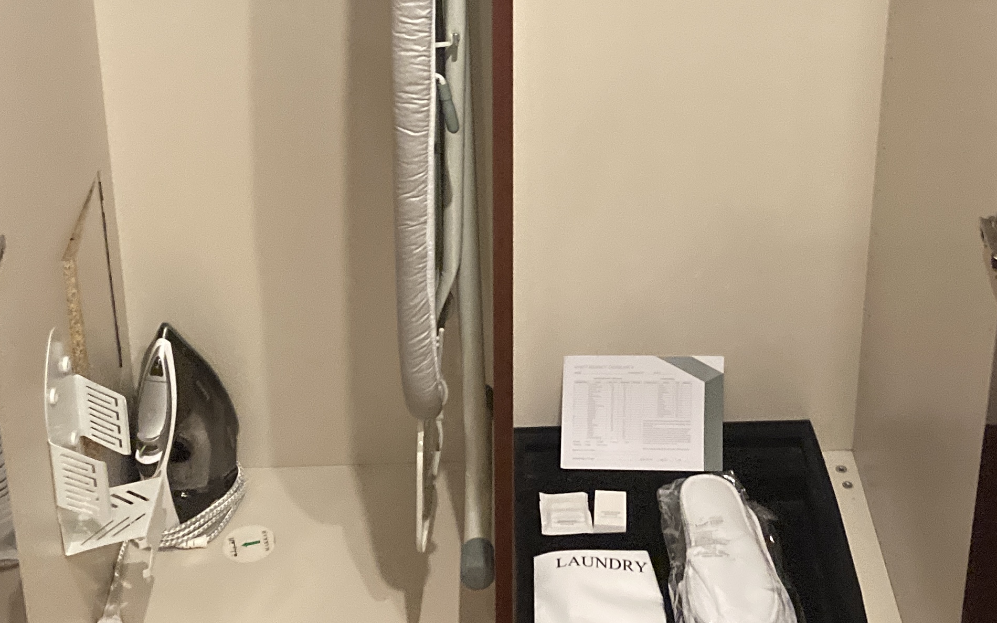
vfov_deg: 19.6
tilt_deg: -22.3
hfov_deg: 32.3
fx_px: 1712
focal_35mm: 63
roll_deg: -1.6
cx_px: 634
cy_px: -81
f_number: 1.8
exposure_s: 1/25
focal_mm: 3.99
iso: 500
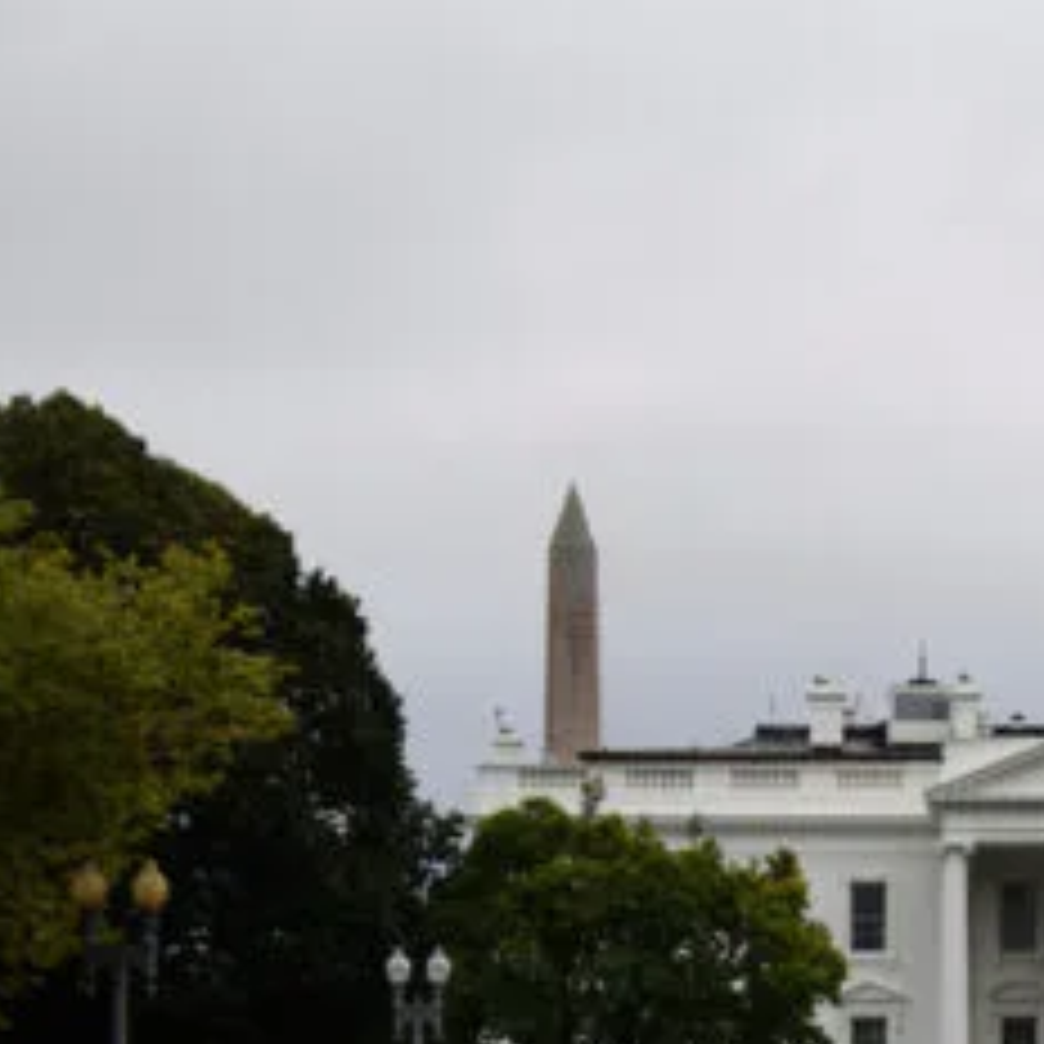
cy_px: 891
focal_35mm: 132
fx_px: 4504
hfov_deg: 12.9
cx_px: 1202
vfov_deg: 13.1
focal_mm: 40
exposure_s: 1/1250
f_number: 5
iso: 400
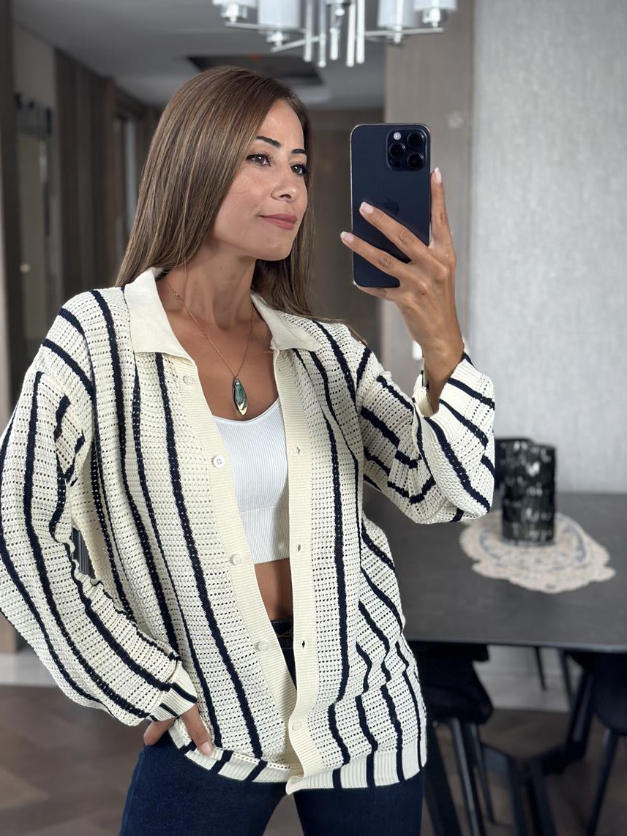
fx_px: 1353
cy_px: 466
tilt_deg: -18.2
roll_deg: +2.2
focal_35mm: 56
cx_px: 264
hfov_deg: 26.1
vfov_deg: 34.3
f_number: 1.78
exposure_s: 1/60
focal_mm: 6.86
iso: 160
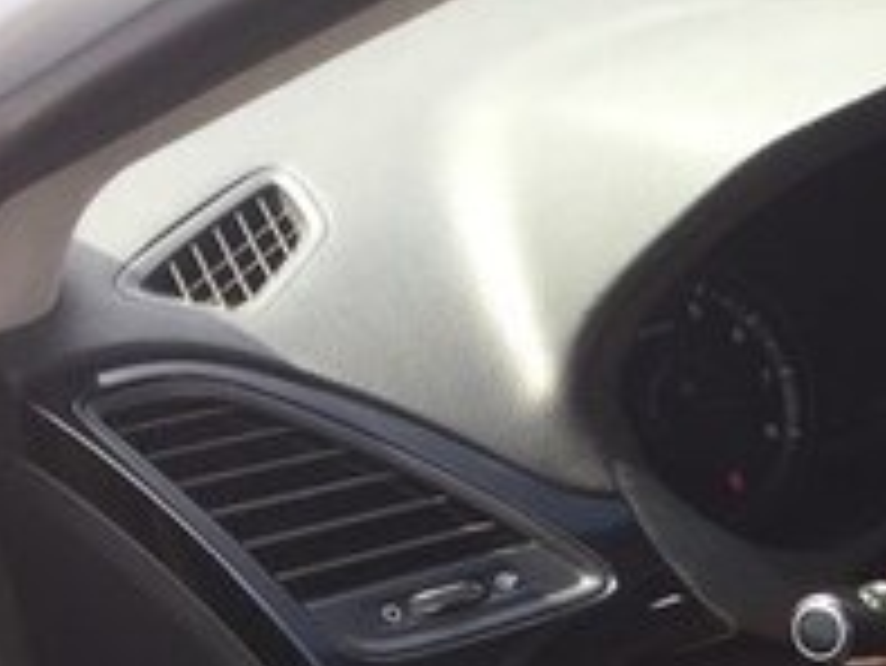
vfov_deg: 14.6
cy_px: 884
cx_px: 1439
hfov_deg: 17.5
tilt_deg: -35.2
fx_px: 2484
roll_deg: -1.6
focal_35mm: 97
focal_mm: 4.15
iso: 32
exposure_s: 1/286
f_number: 2.2
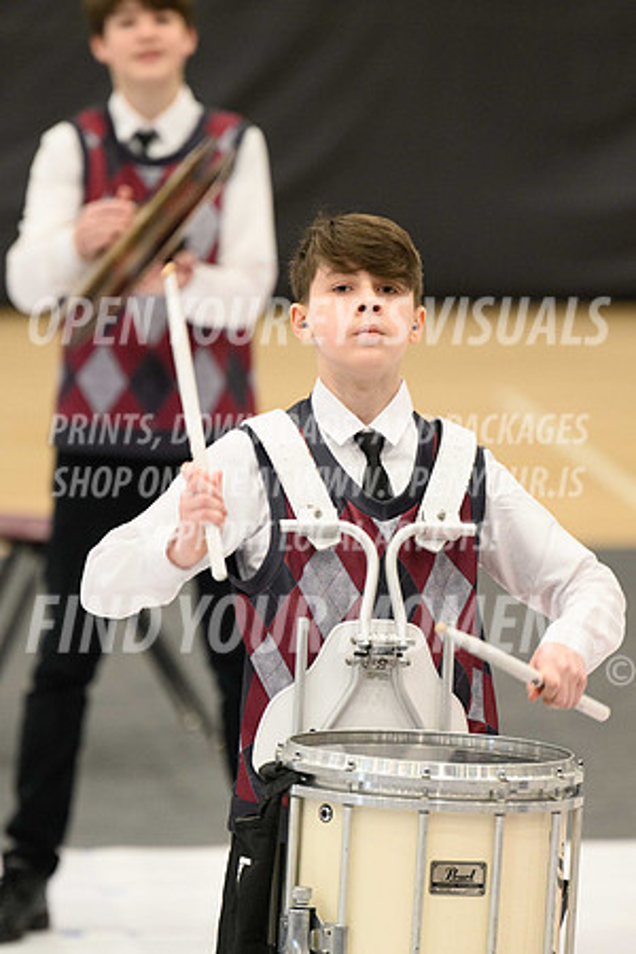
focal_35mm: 400
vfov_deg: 5.2
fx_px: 10599
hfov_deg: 3.4
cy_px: 477
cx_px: 318
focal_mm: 400
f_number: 5.6
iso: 6400
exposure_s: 1/250
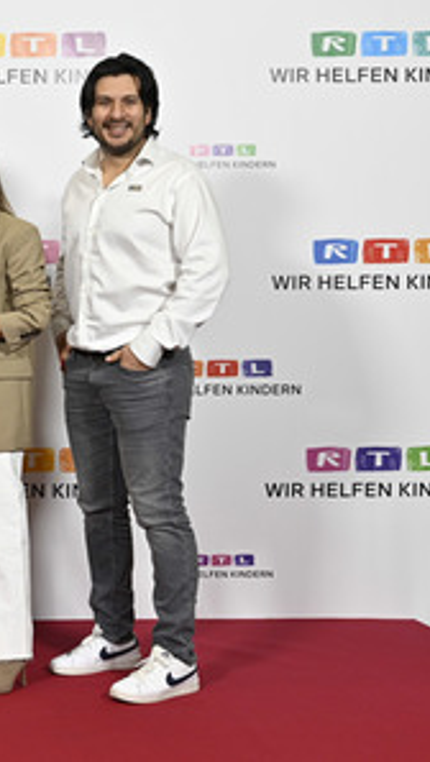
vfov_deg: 32.3
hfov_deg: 17.4
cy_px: 381
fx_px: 1315
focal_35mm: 65
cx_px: -129
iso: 1250
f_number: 4.5
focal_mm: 41
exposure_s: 1/320
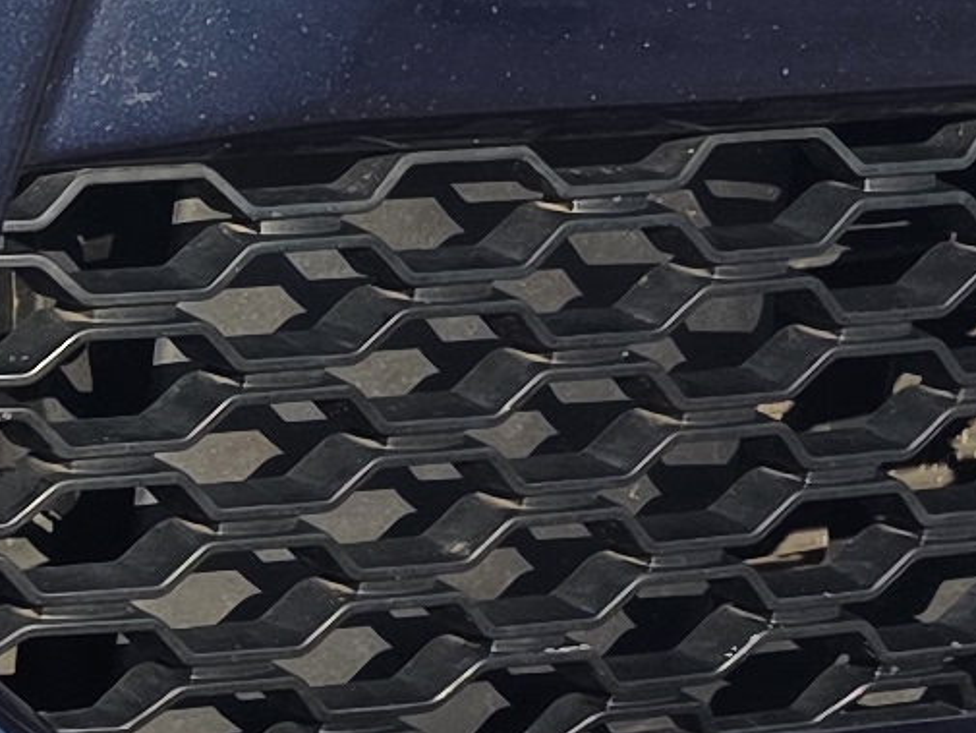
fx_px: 5133
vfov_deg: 8.1
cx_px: -1886
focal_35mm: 182
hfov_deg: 9.0
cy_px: 930
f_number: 1.7
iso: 80
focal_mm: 6.3
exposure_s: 1/2005
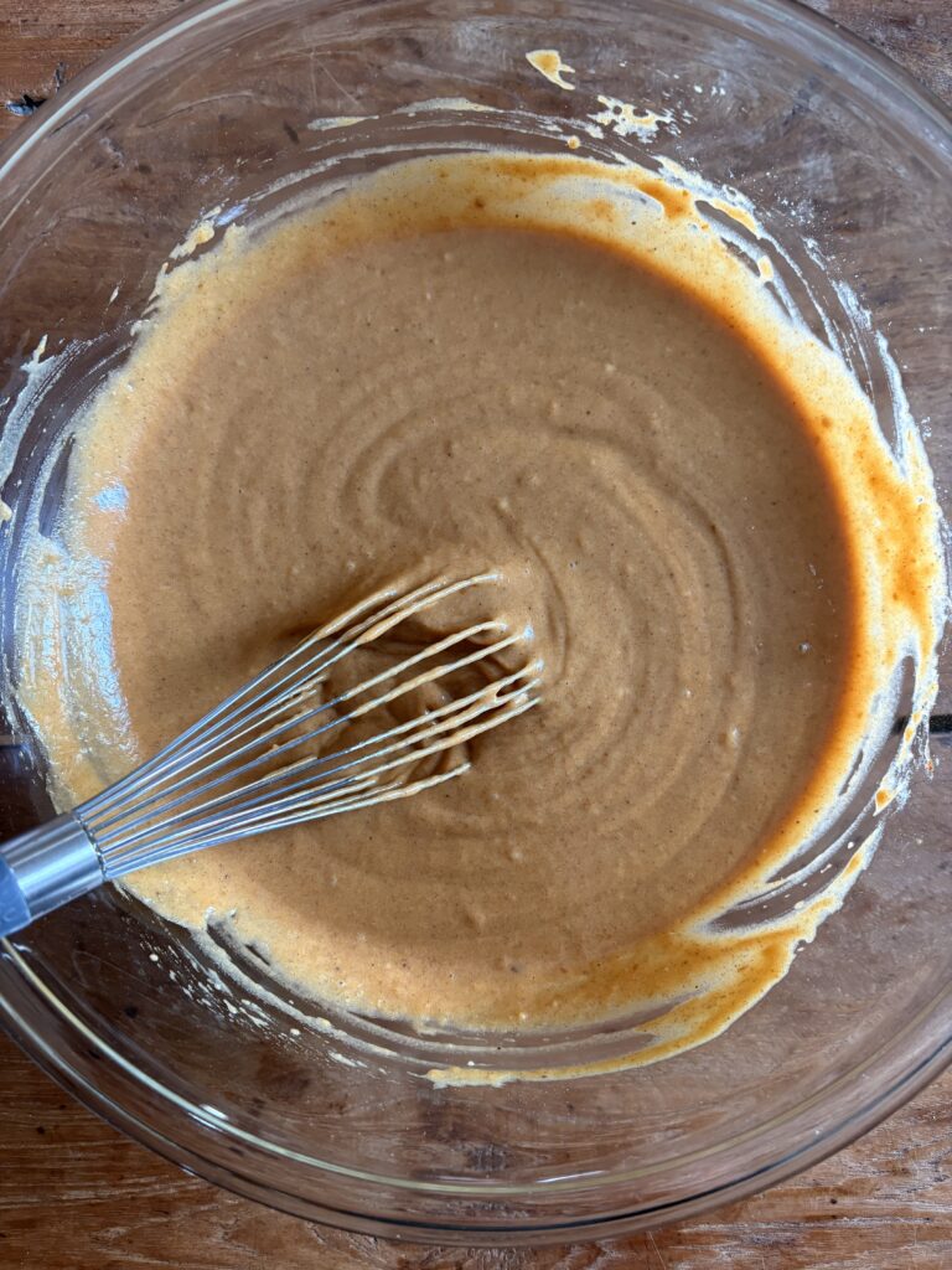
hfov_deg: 53.1
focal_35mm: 26
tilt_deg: -86.8
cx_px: 476
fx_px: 953
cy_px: 635
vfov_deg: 67.3
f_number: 1.6
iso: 200
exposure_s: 1/60
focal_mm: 5.96
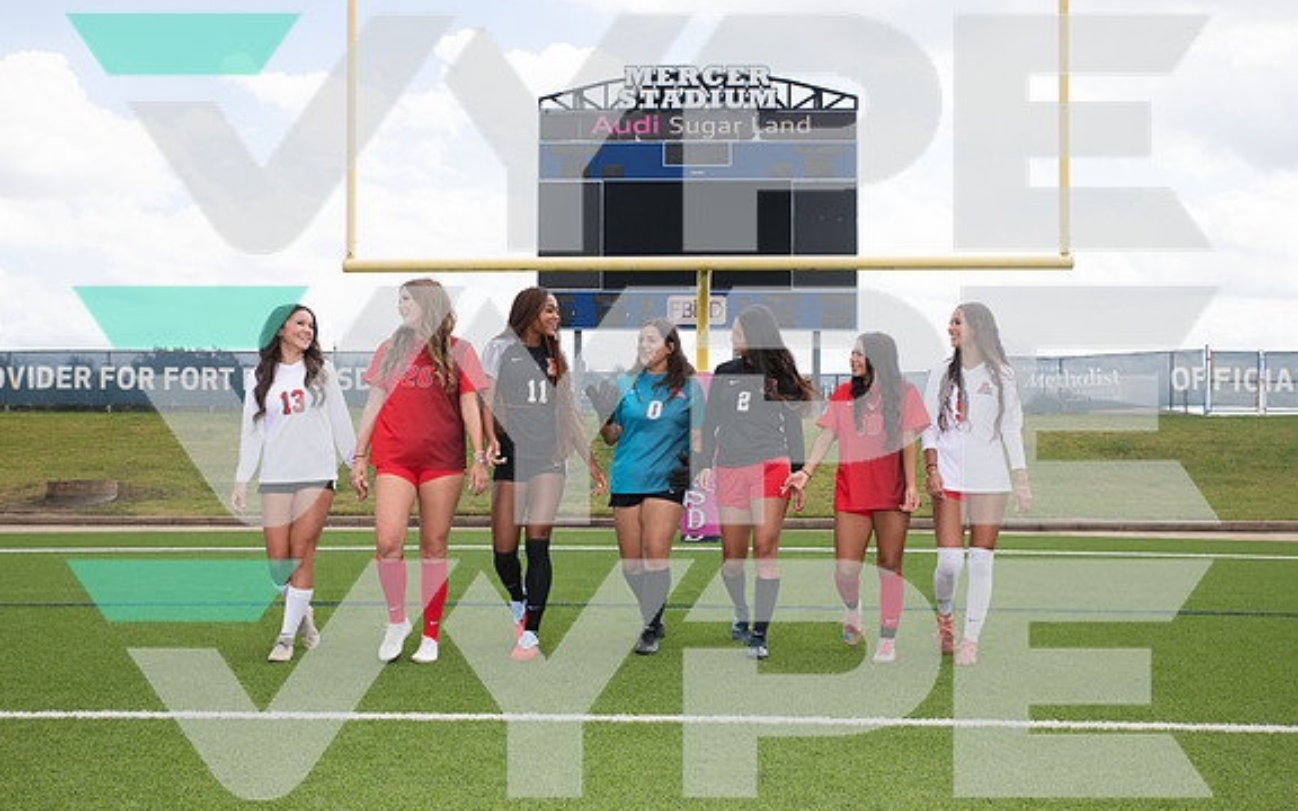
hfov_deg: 50.4
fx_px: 1380
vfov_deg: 32.8
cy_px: 407
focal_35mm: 39
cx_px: 647
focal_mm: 38
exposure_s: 1/320
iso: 125
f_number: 7.1
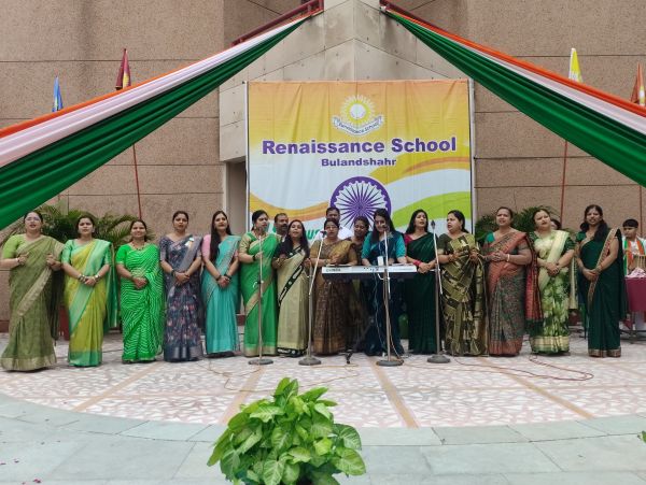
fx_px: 560
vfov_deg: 46.9
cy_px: 242
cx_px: 323
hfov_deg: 59.9
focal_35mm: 30
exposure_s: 1/339
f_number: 1.79
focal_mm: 4.71
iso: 50
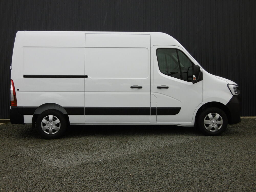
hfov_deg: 43.9
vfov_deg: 33.6
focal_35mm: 43
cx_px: 128
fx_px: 318
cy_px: 96
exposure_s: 1/200
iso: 100
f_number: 3.8
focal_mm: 7.7
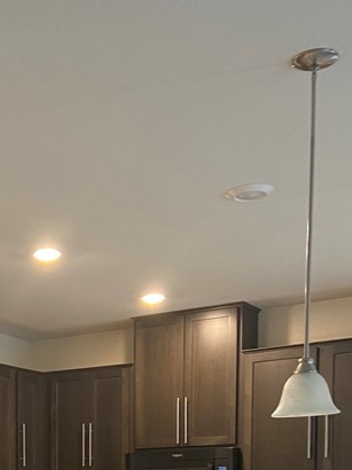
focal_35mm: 65
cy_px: 549
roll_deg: +0.1
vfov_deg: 26.8
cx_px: 17
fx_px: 882
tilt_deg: -3.1
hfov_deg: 21.9
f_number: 1.8
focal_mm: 4.25
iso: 250
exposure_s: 1/60
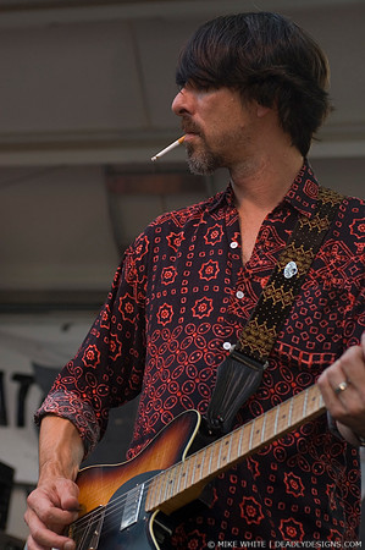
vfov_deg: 21.9
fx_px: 1418
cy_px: 275
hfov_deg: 14.7
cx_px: 182
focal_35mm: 93
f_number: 4
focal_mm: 62
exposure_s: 1/125
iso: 200
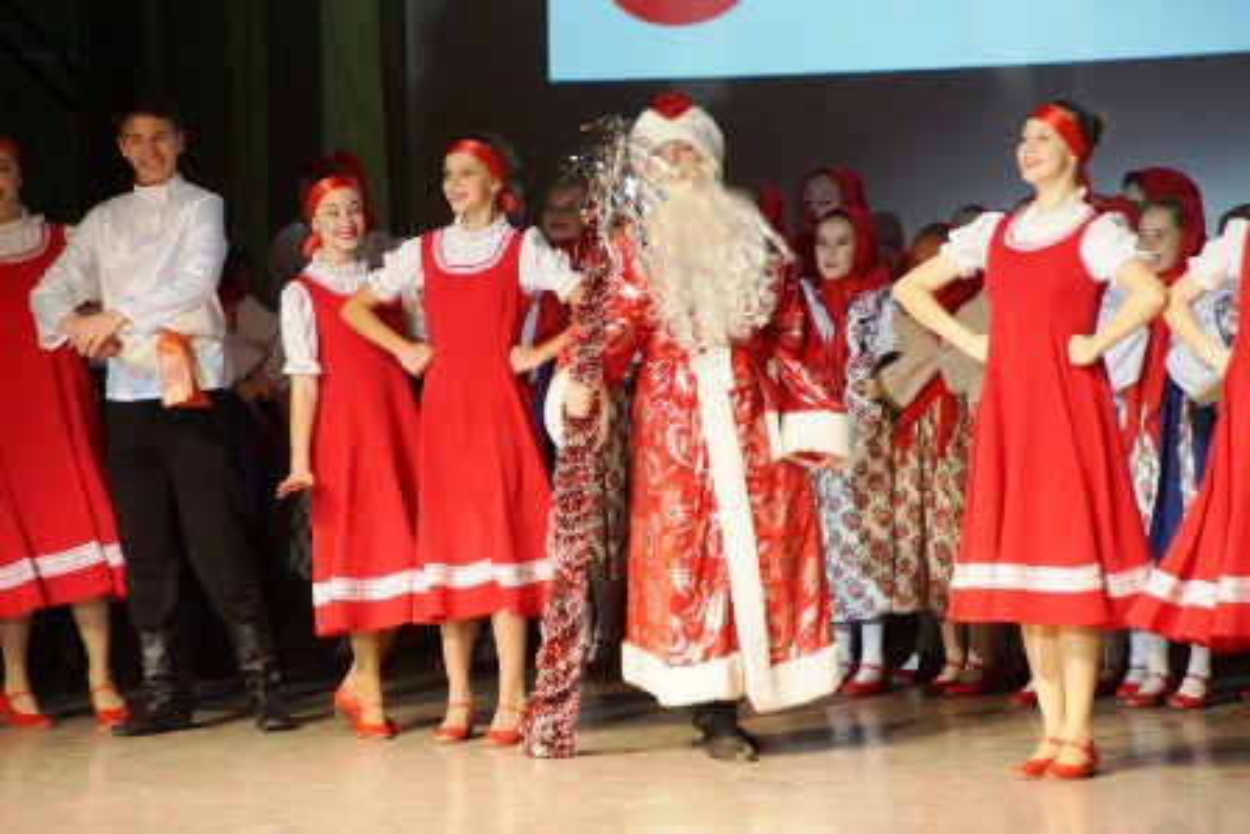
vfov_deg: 6.8
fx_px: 7033
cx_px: 625
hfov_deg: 10.2
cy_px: 417
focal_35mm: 202
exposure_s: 1/100
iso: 2000
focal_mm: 135
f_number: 6.3
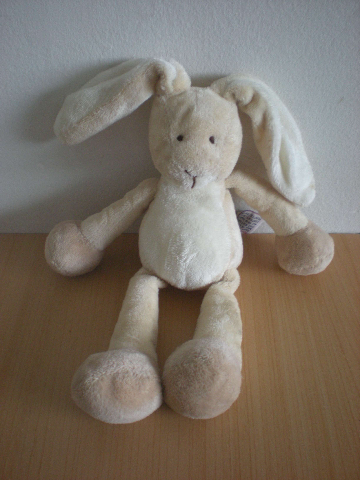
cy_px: 240
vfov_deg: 49.0
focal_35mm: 38
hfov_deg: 37.7
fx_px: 527
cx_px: 180
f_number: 3.1
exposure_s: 1/19.6
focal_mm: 6.3
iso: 200
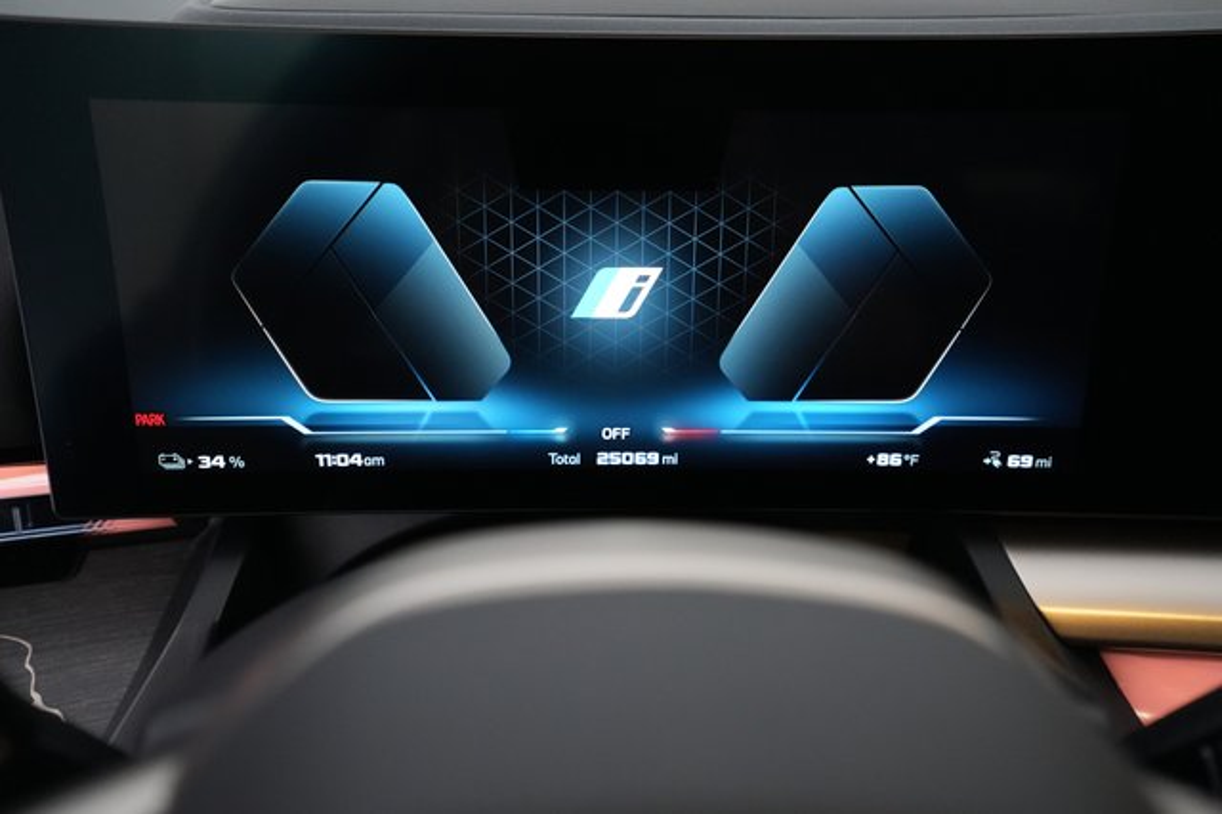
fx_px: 950
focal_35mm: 28
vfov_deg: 46.4
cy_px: 407
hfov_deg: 65.5
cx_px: 611
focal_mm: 28
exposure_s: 1/250
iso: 6400
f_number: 2.8
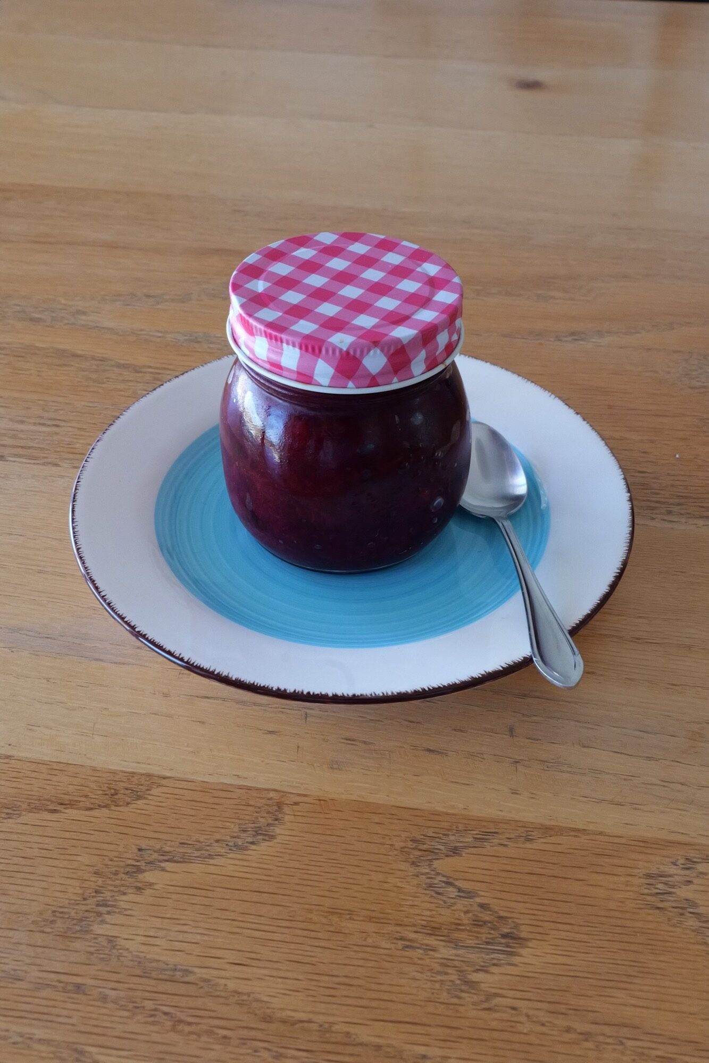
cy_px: 532
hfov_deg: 37.8
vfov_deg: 54.4
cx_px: 354
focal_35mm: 35
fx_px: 1034
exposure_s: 1/125
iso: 10000
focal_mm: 35
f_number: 16
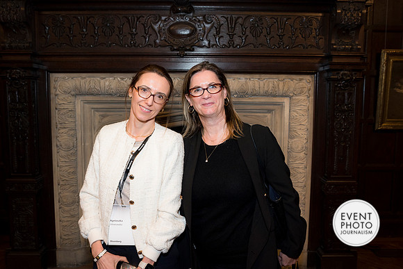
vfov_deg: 41.2
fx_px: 357
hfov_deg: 58.8
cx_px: 202
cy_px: 129
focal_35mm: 32
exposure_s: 1/125
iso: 800
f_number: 5
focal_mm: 29
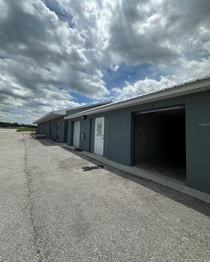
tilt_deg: +4.5
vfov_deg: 96.7
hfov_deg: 84.0
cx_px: 108
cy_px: 124
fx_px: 117
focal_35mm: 15
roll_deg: -2.0
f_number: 2.2
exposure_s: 1/4132
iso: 50
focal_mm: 2.22
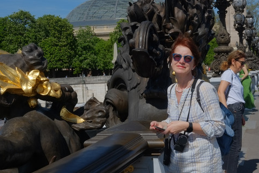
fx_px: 396
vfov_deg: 24.6
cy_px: 83
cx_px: 133
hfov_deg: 36.2
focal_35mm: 55
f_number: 13
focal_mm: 27
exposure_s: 1/400
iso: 200
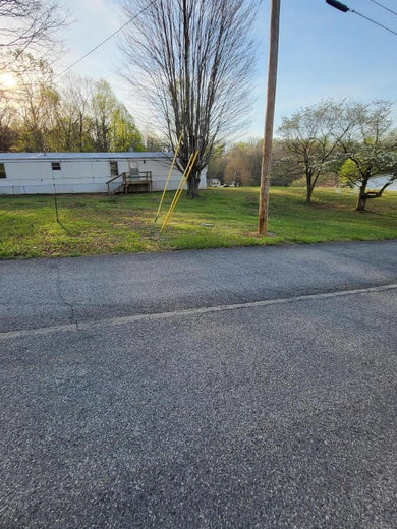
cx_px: 185
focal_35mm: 16
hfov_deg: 78.0
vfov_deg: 94.4
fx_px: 245
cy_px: 247
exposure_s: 1/621
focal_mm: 1.74
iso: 32
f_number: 2.2
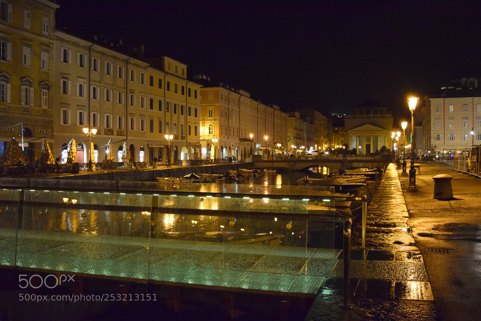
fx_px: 481
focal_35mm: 36
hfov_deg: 53.1
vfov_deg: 36.9
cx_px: 240
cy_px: 160
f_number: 4
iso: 4000
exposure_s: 1/60
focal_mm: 24
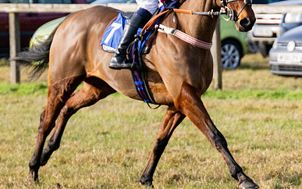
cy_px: 66
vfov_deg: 3.0
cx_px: 198
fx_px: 3605
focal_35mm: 438
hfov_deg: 4.8
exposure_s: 1/4000
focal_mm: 125
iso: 400
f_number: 4
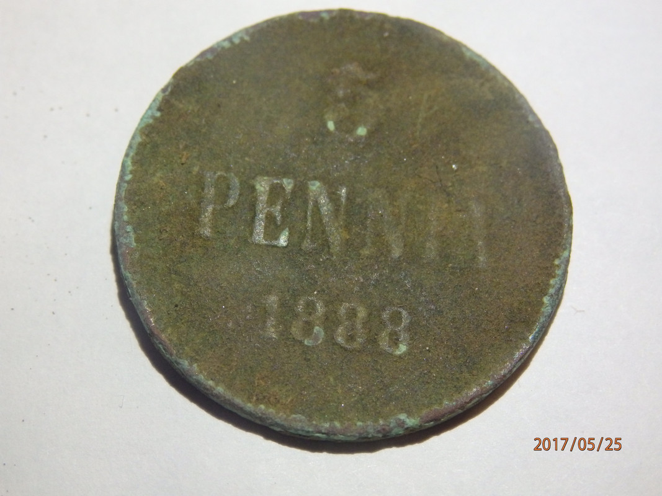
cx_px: 331
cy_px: 248
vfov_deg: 22.2
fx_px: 1262
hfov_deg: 29.4
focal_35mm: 66
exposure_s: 1/100
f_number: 4.4
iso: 640
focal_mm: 11.9
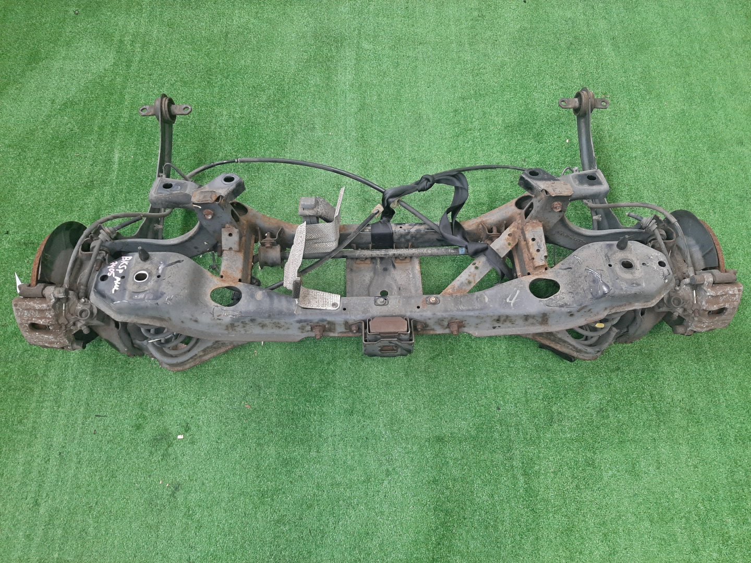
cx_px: 376
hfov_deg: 67.3
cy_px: 282
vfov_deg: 53.1
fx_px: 564
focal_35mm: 26
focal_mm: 3.93
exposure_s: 1/50
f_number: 1.7
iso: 141
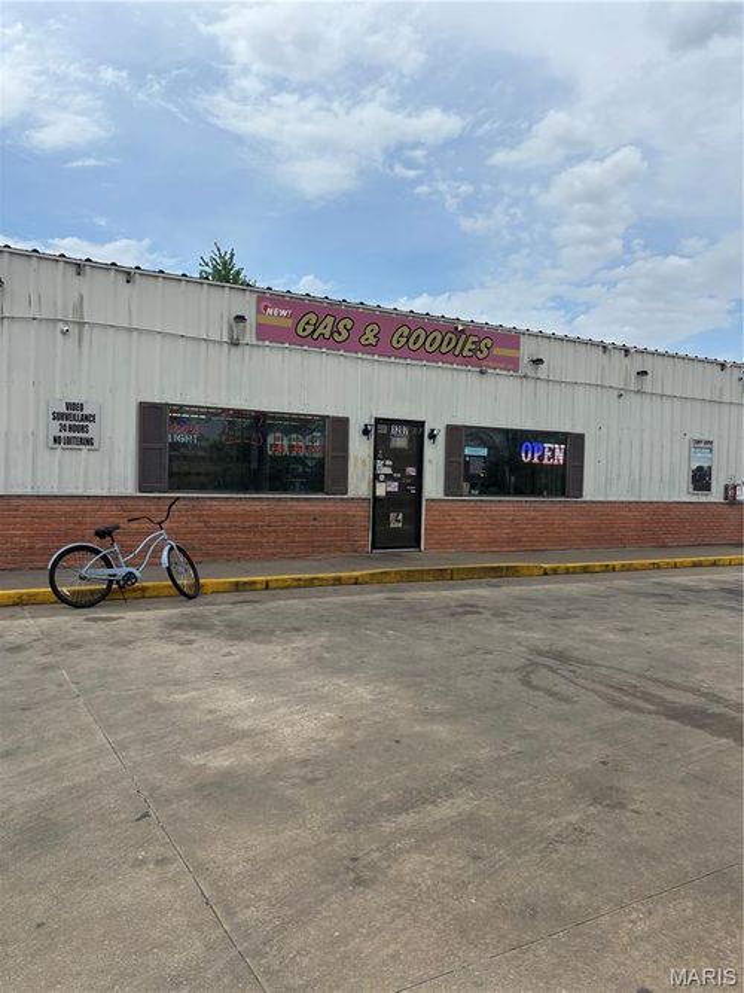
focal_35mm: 26
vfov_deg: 67.3
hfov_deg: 53.0
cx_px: 372
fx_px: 745
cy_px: 496
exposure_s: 1/4854
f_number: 1.6
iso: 50
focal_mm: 5.96
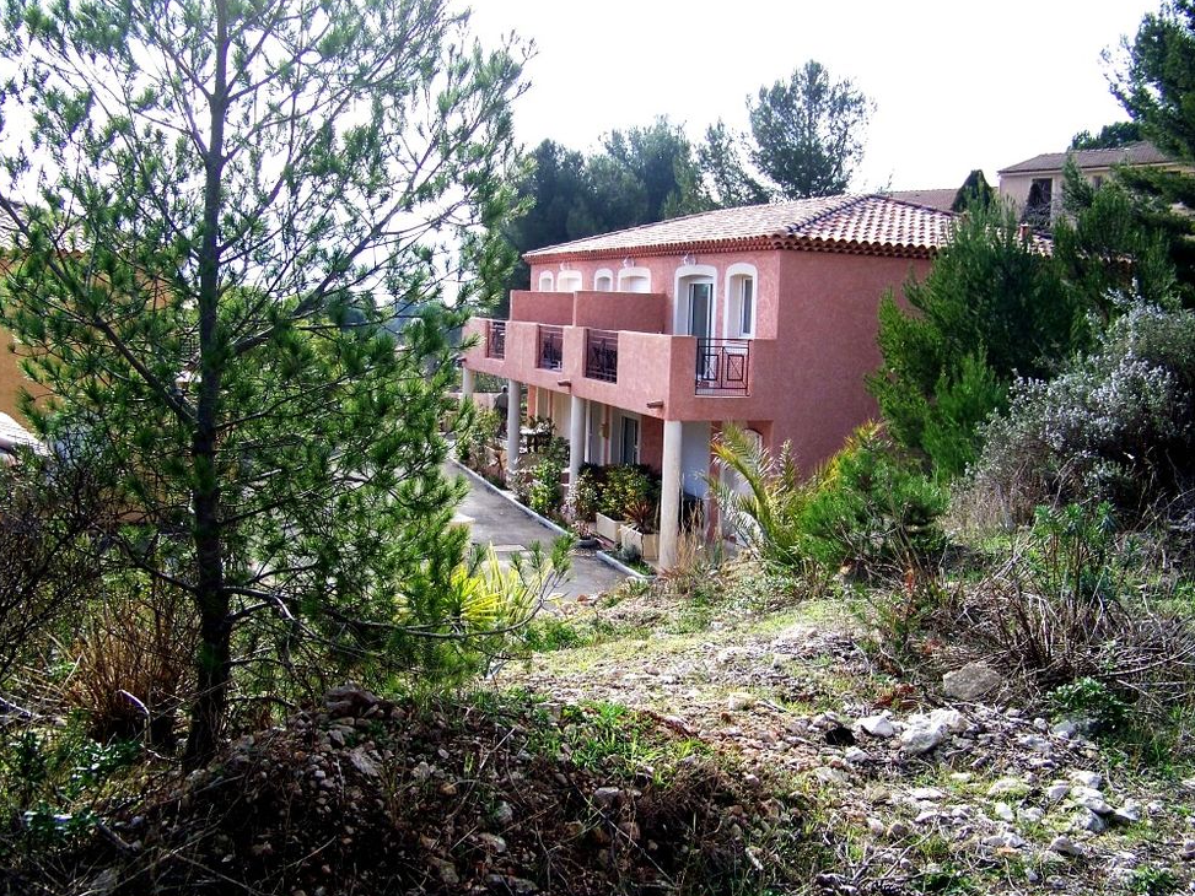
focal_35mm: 37
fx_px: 1277
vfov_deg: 38.7
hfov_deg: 50.1
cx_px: 582
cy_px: 446
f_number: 2.8
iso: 64
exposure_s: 1/640
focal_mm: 5.85
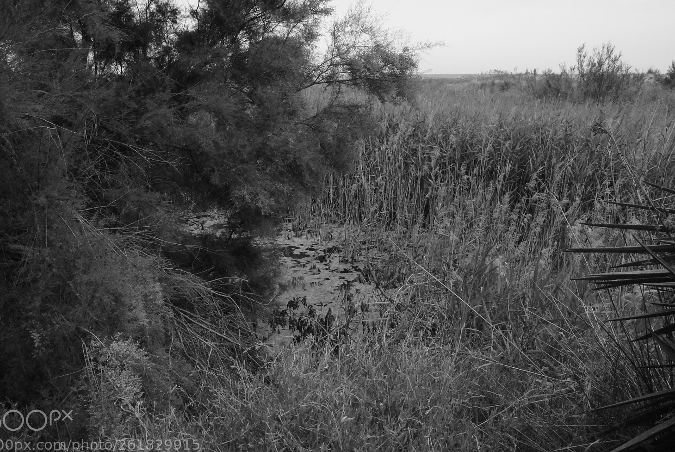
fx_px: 649
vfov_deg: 38.4
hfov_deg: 55.0
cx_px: 328
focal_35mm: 35
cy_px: 233
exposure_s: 1/640
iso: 1600
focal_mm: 21
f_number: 14
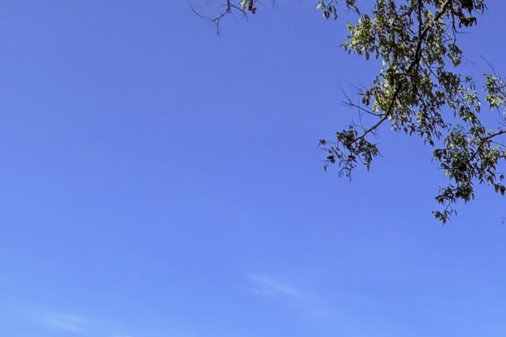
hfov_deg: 26.5
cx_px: 791
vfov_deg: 20.4
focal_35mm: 49
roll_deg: -3.2
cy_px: 592
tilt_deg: +4.3
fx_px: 689
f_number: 2.2
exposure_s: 1/770
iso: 25
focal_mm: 2.22
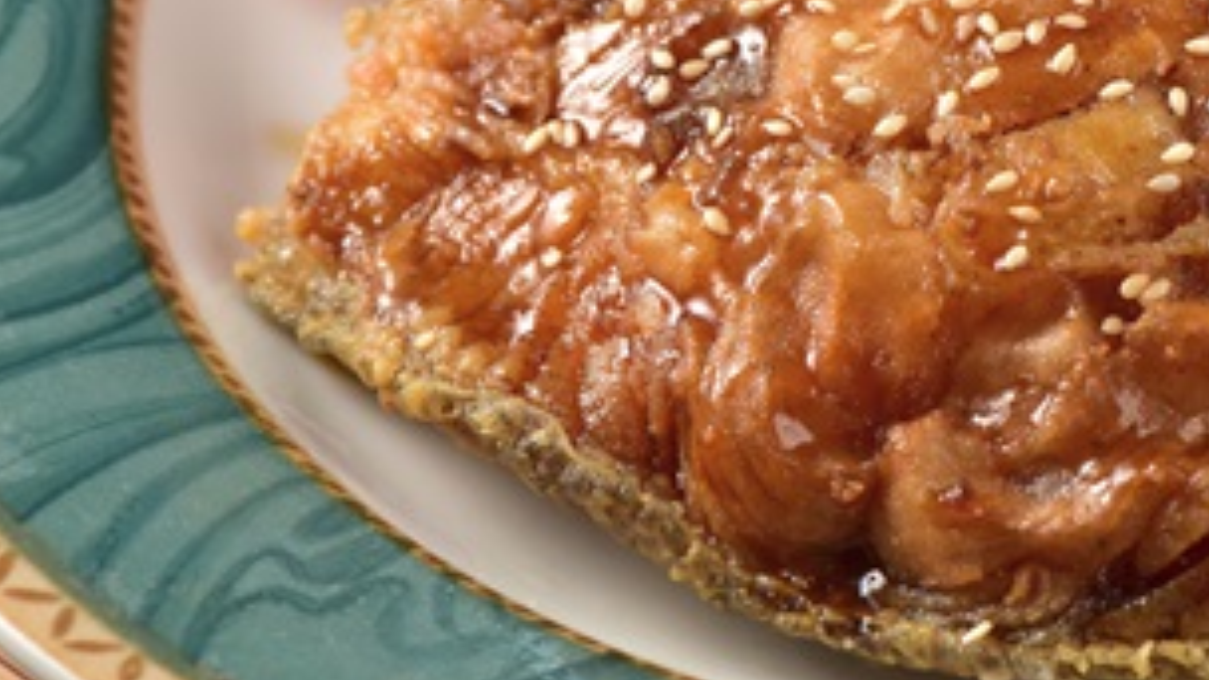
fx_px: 6508
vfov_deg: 6.0
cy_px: 99
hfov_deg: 10.6
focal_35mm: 203
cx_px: 1082
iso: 400
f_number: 10
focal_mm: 105
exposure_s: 1/160
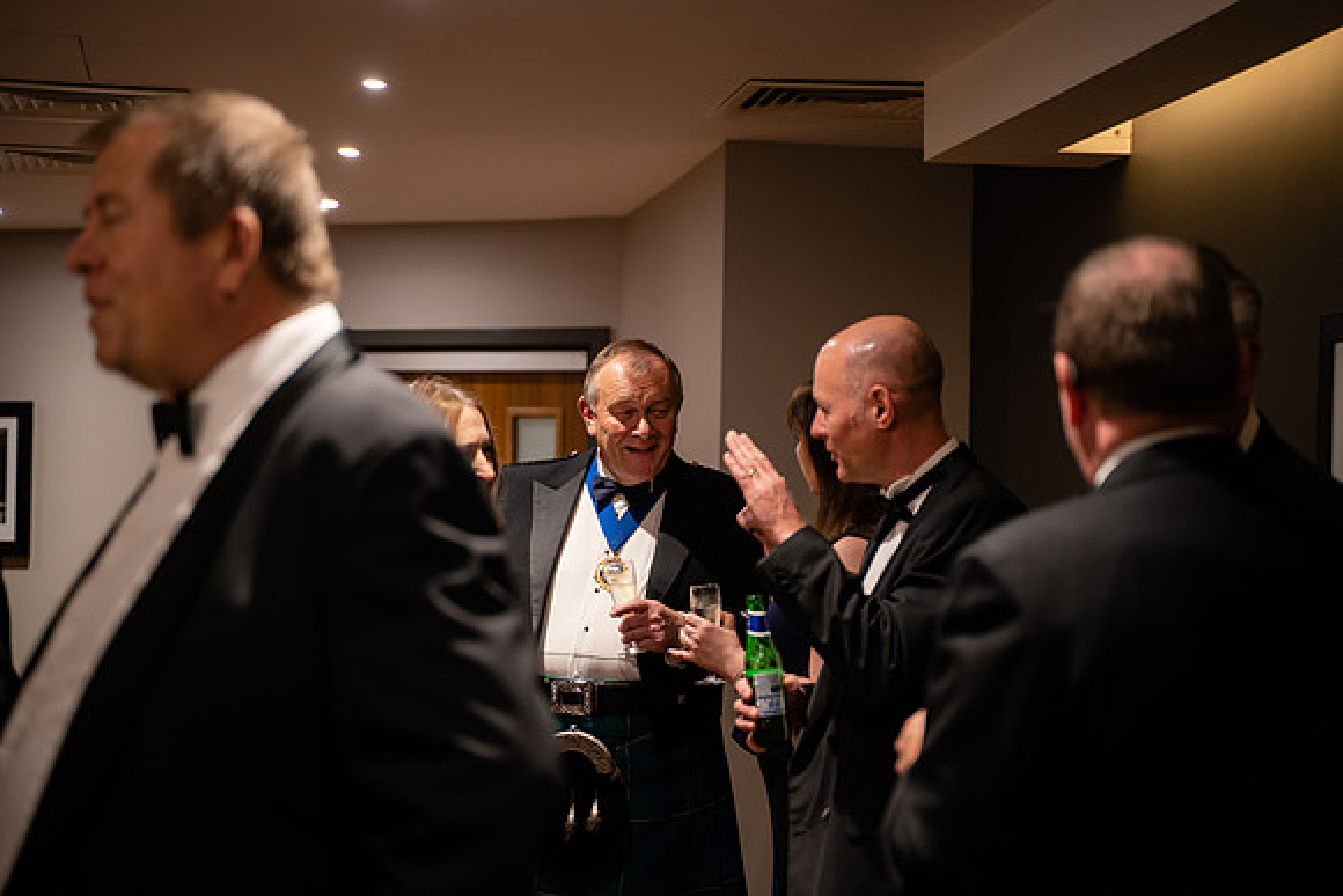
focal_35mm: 75
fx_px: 2798
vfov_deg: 18.2
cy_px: 448
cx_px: 672
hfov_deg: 27.0
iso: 1250
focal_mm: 75
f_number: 2.8
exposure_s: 1/60
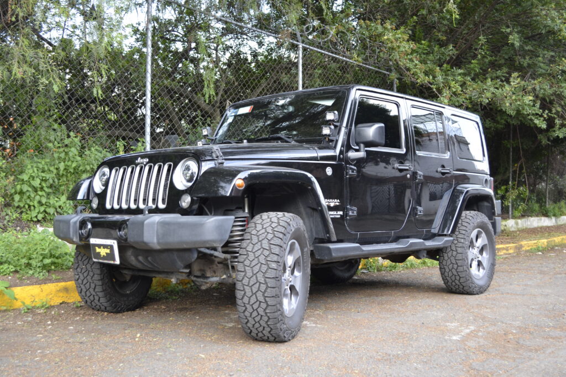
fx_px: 613
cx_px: 283
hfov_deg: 49.5
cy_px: 188
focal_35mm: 39
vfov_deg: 34.2
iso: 400
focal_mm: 26
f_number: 5
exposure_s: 1/100
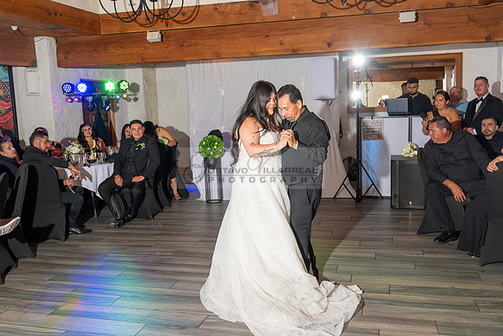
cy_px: 168
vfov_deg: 38.2
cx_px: 244
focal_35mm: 35
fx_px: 484
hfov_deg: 54.9
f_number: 3.5
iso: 500
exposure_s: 1/200
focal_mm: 33
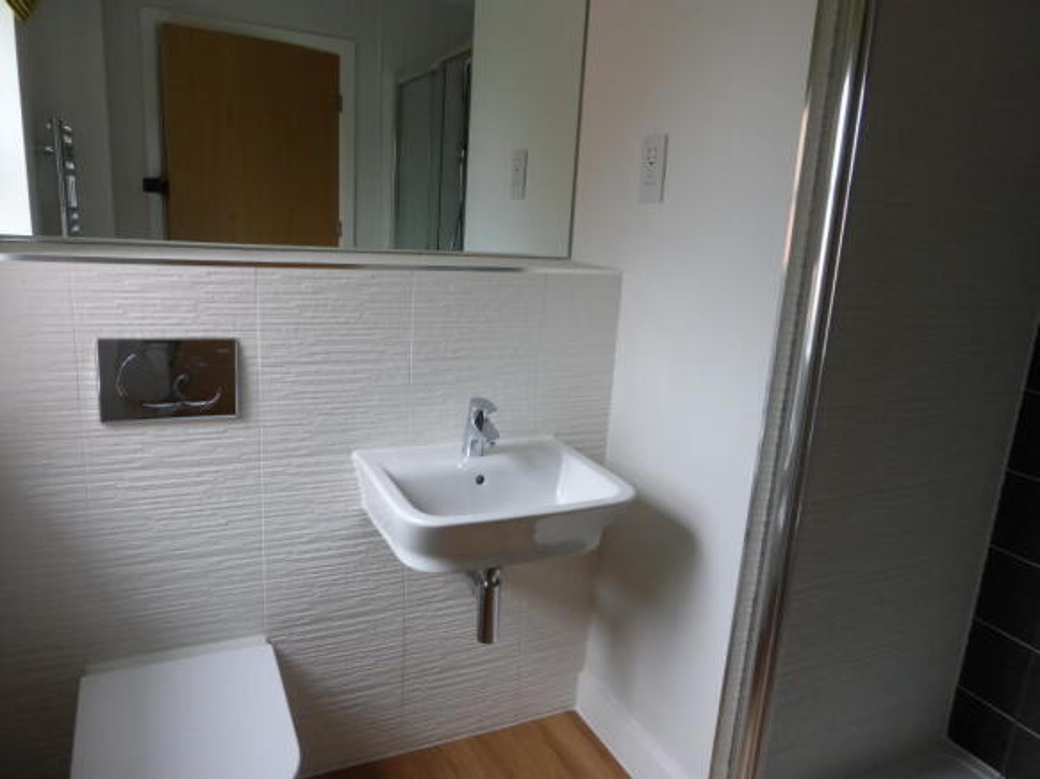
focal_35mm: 24
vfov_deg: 56.8
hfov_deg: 71.6
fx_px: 721
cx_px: 520
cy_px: 390
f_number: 3.3
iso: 320
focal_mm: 4.3
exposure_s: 1/60
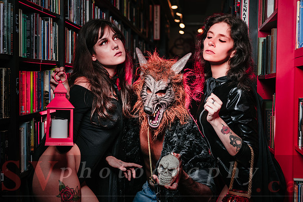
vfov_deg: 24.9
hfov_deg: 36.6
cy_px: 99
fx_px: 458
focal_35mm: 54
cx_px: 151
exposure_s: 1/160
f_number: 4
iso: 64
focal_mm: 52
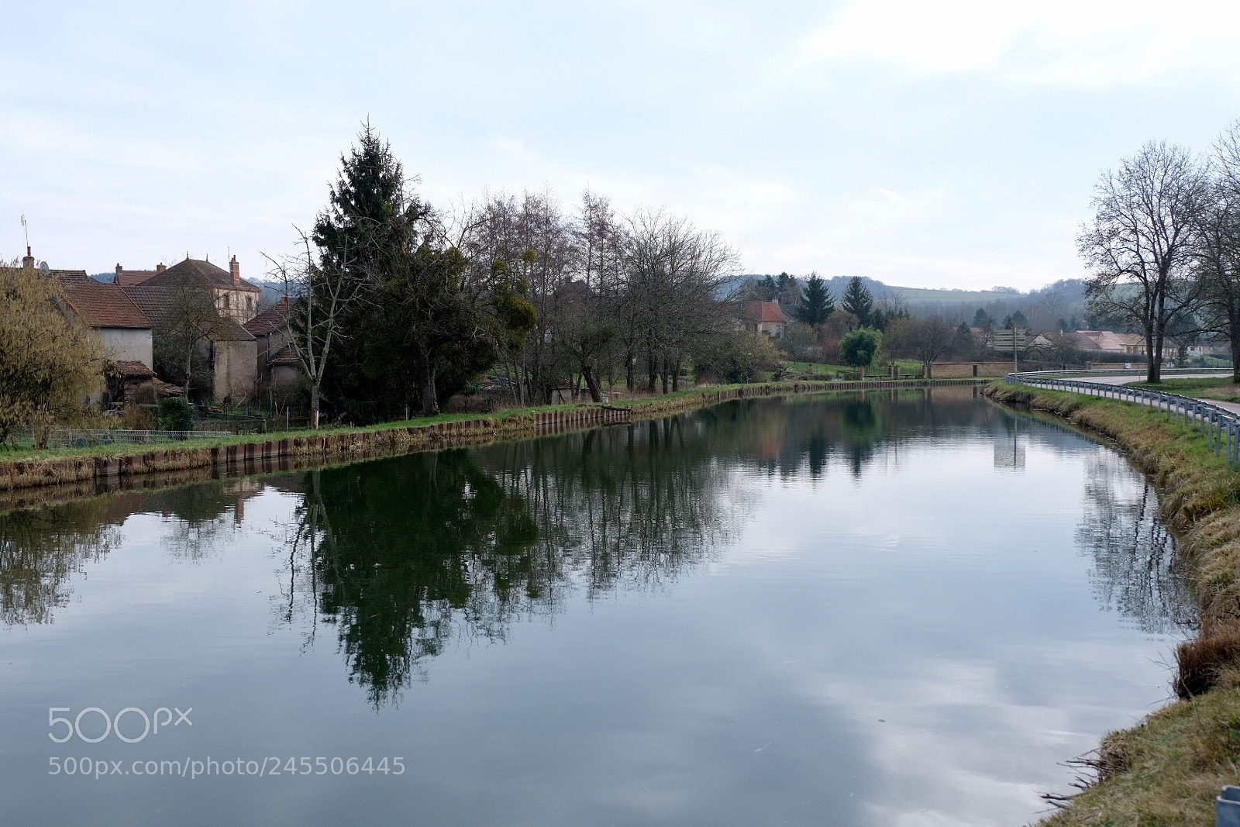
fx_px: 1137
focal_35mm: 33
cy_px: 414
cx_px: 620
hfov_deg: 57.2
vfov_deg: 40.0
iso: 200
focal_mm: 22.2
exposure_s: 1/250
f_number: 5
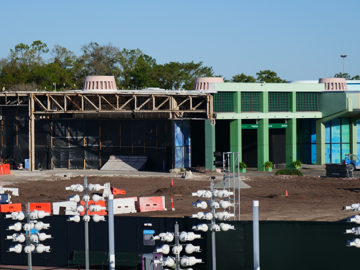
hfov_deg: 11.6
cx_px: 167
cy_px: 162
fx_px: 1778
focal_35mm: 171
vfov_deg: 8.7
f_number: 4
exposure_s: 1/1300
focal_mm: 60
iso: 200
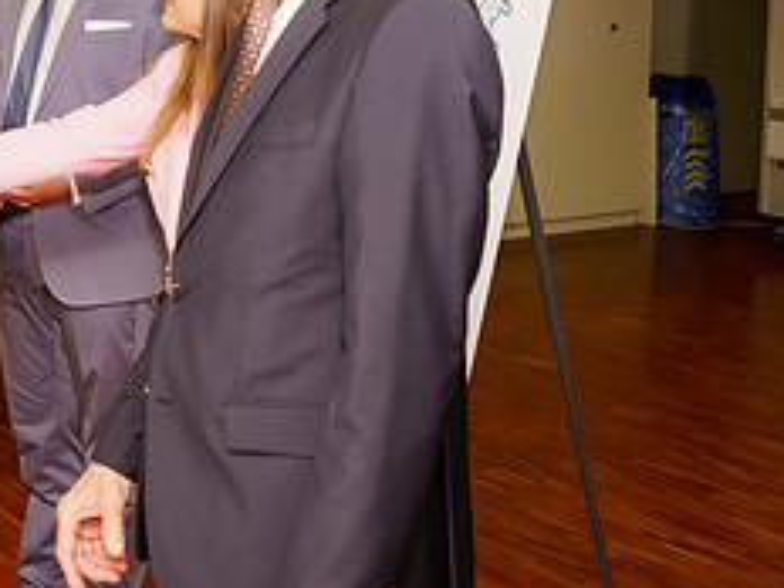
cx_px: 39
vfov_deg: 22.6
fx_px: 1427
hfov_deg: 29.1
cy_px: 34
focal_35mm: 63
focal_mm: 24
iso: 2500
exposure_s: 1/250
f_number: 4
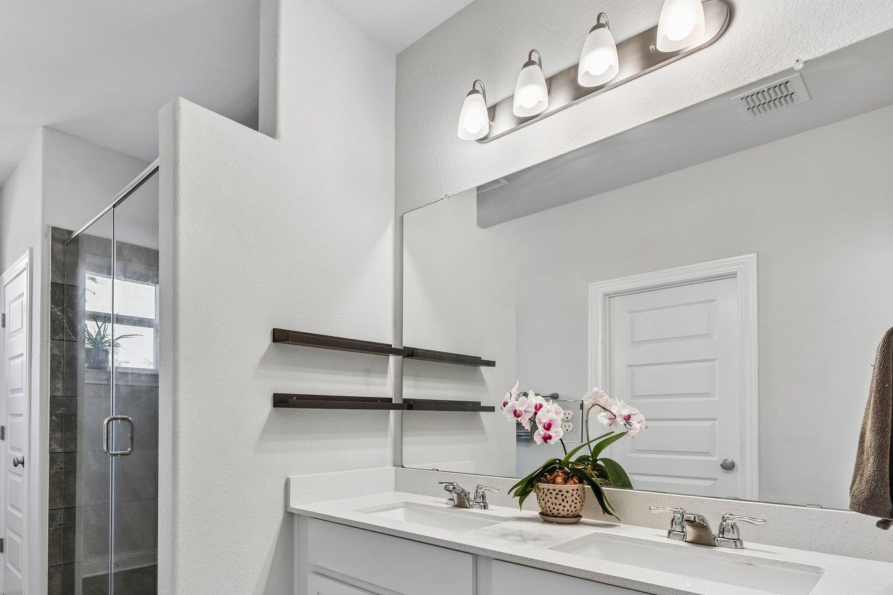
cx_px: 312
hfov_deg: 79.0
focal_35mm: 21
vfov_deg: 57.8
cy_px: 410
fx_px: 521
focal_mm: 14
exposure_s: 1/15
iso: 220
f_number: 8
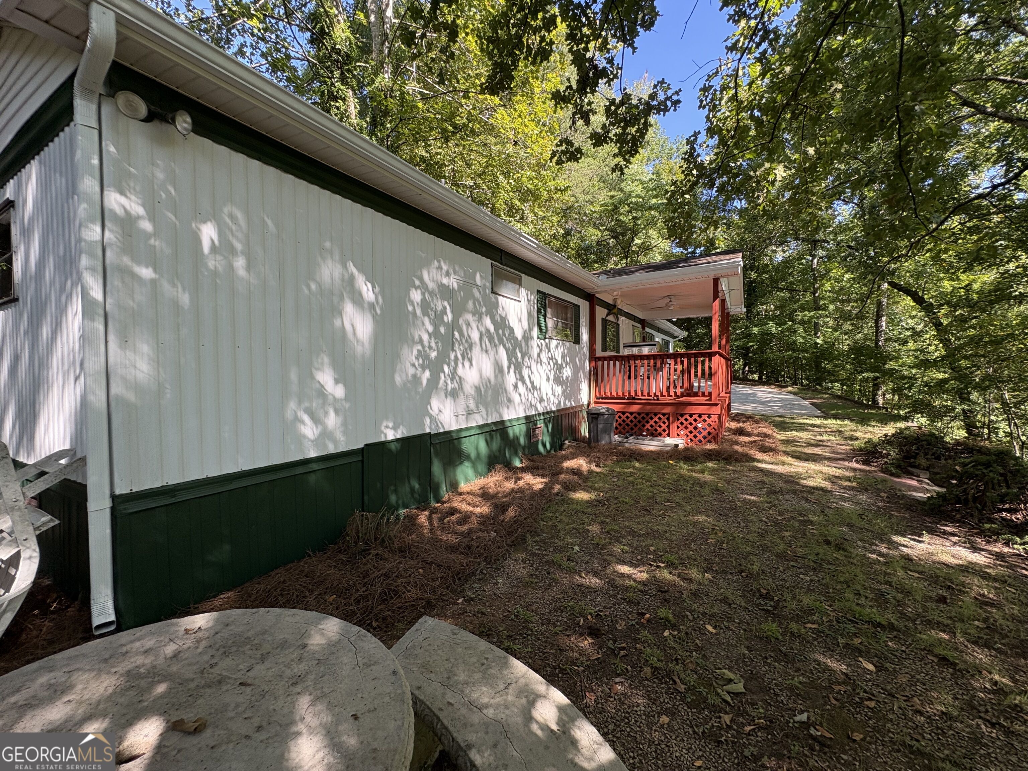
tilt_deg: +0.3
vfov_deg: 85.7
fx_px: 416
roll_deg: +1.4
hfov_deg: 102.1
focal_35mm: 14
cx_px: 514
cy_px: 386
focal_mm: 2.22
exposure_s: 1/238
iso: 64
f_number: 2.2
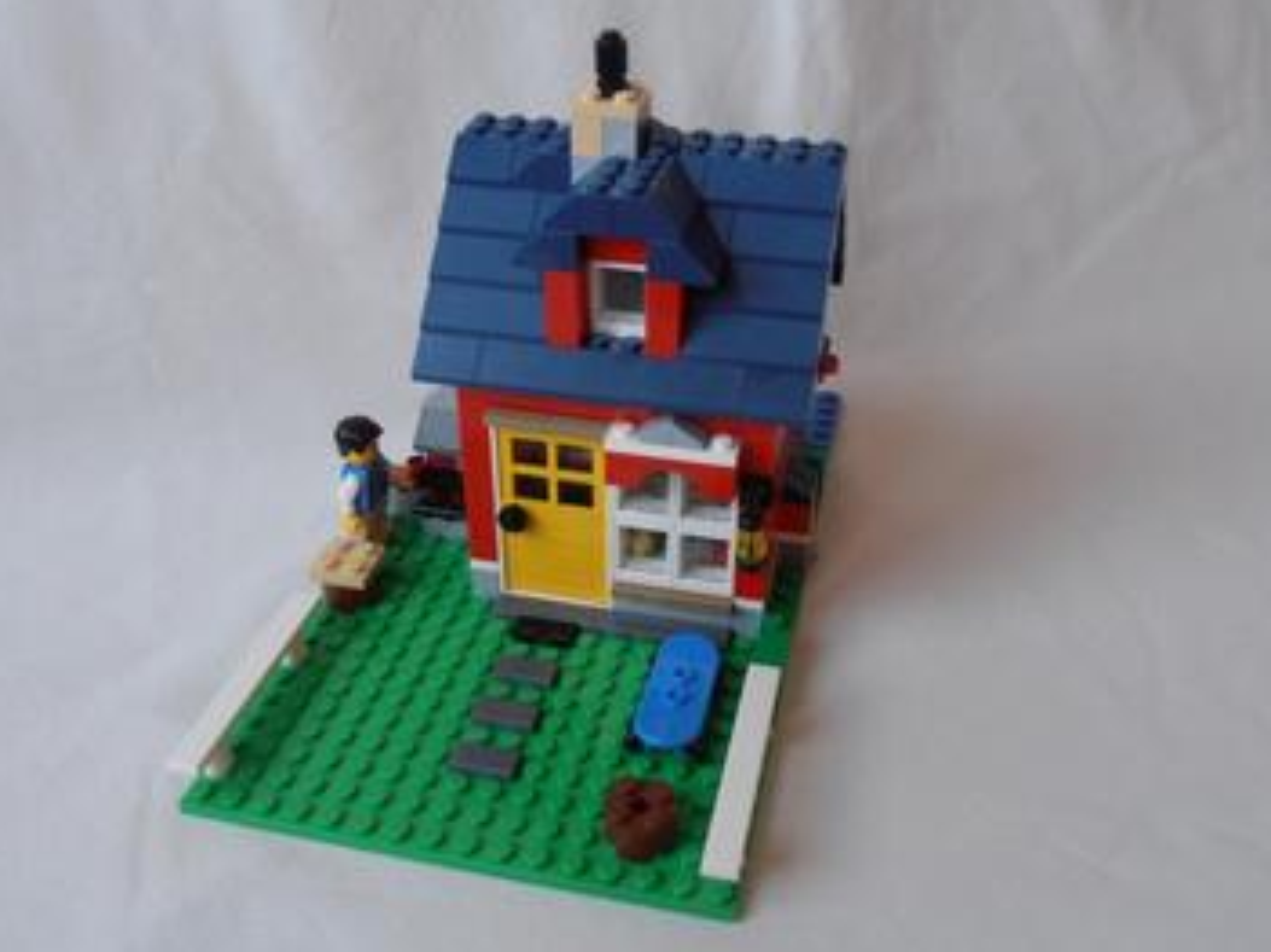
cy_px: 471
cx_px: 630
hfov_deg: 49.0
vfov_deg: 37.7
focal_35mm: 38
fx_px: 1395
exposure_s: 1/50
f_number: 3.9
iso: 80
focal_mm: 6.61
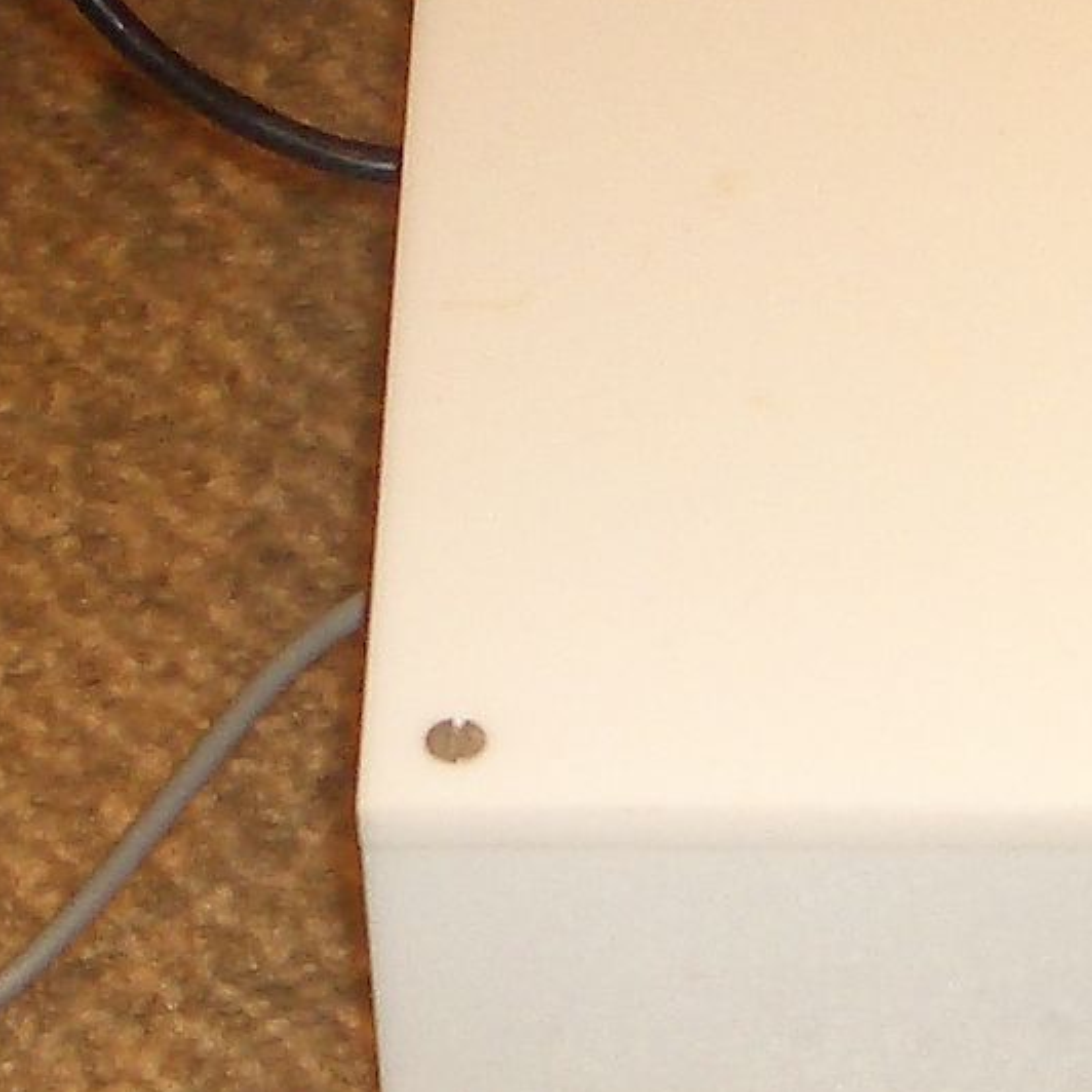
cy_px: 727
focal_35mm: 134
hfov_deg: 13.0
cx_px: 766
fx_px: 4783
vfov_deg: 13.0
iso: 100
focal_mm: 5.8
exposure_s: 1/60
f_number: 2.6
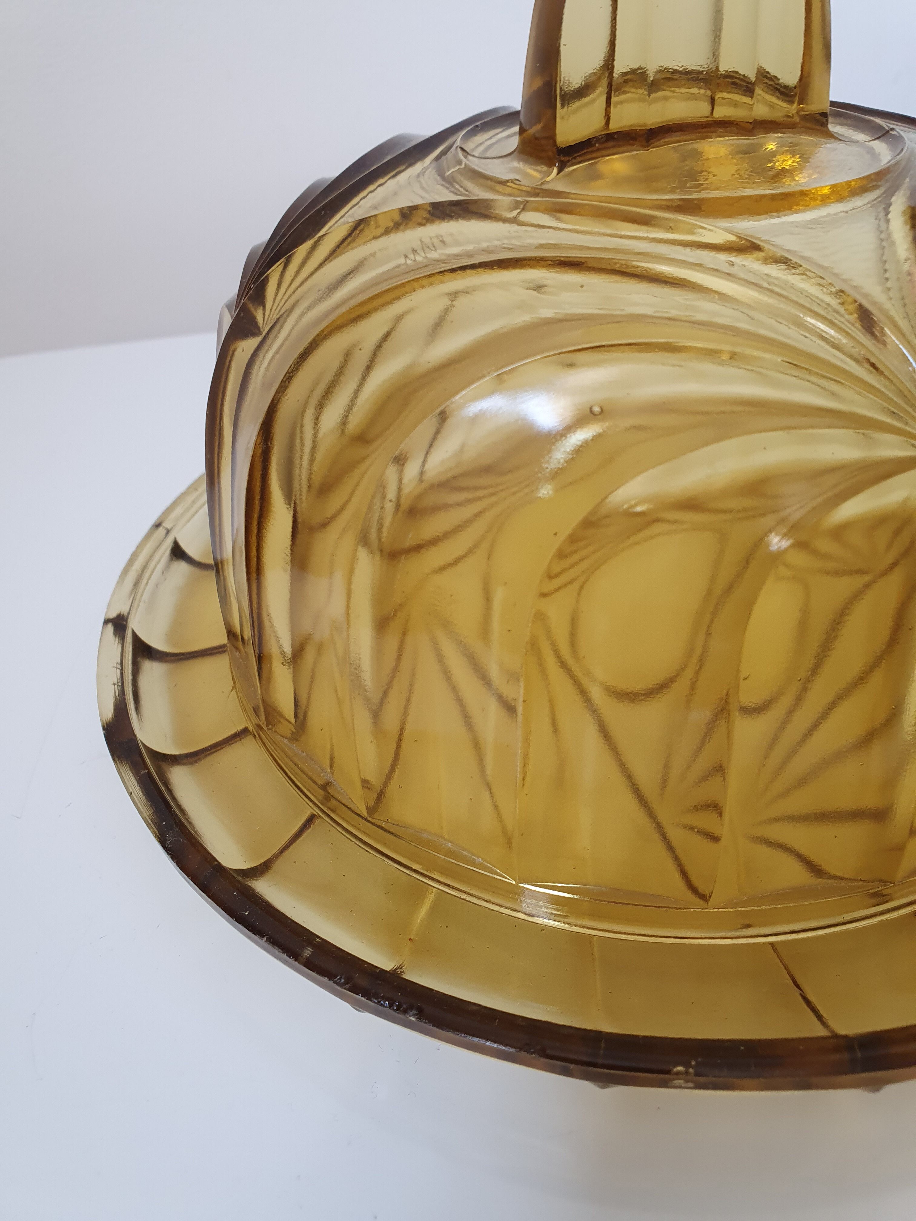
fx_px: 917
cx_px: 458
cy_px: 610
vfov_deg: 67.3
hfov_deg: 53.1
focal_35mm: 26
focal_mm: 4.32
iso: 125
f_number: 2.4
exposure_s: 1/100
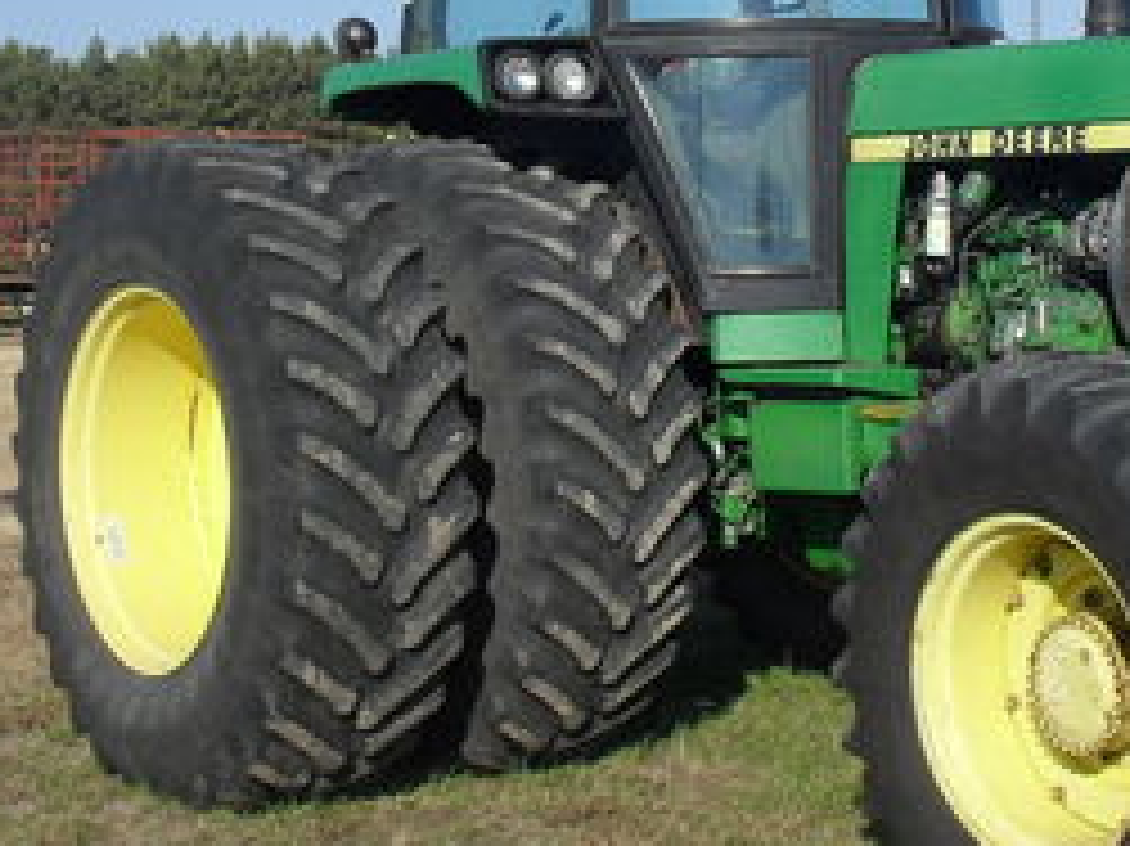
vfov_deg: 19.2
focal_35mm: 76
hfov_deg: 25.3
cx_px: 882
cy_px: 216
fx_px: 2480
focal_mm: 6.3
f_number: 8.4
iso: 100
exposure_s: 1/250
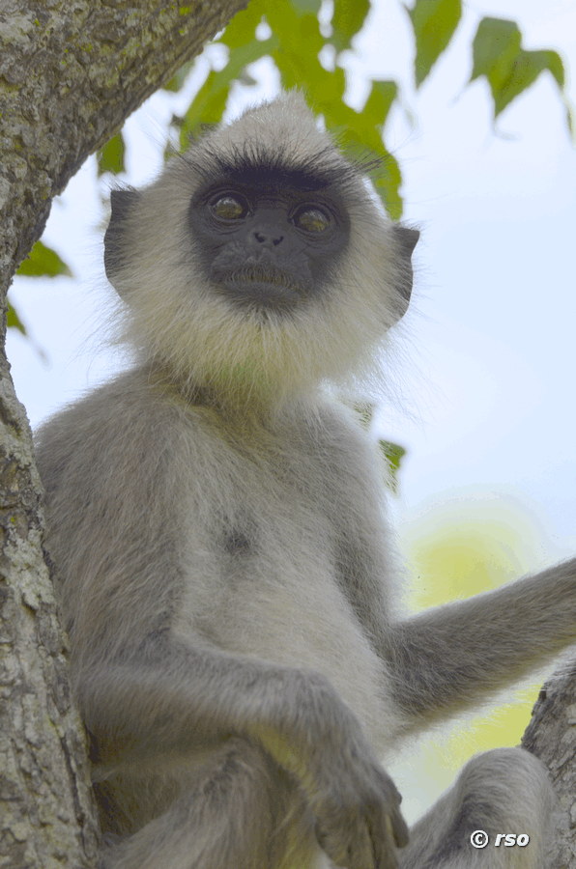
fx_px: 18082
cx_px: 288
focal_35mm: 750
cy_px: 434
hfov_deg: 1.8
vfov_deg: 2.8
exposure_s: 1/320
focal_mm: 500
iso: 250
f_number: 11
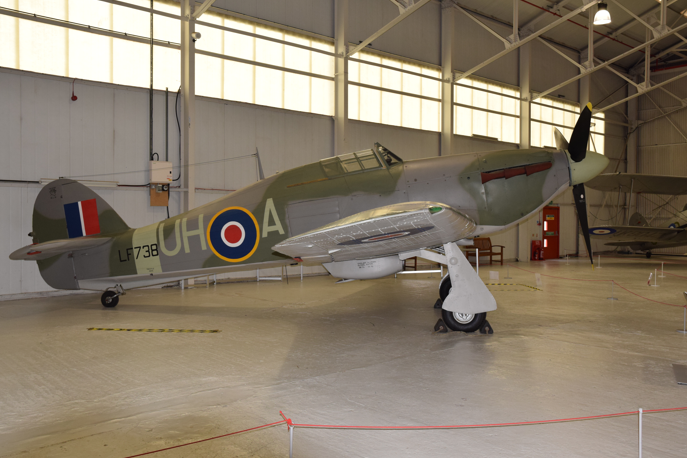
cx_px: 337
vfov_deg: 42.3
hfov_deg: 60.3
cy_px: 224
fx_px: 592
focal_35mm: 31
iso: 640
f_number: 5.6
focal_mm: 20
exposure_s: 1/125
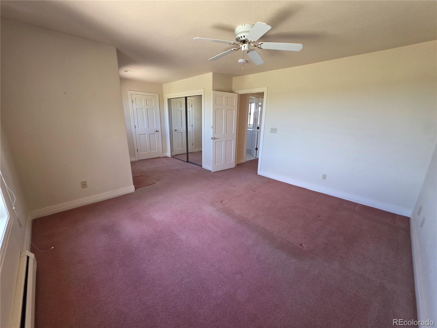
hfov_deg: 106.2
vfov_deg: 89.9
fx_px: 164
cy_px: 164
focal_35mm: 13
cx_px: 218
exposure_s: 1/120
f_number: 1.9
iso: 250
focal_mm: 2.2
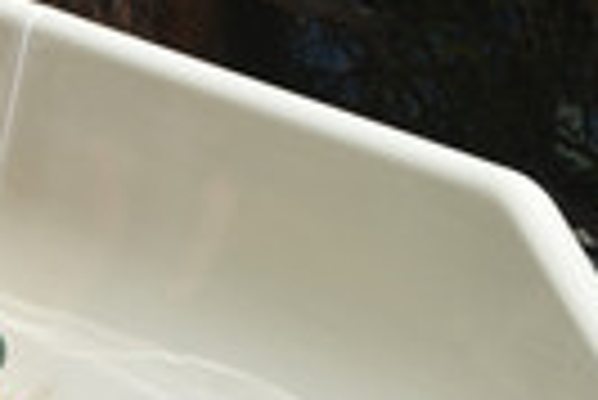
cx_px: -229
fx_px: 6103
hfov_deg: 5.6
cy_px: 222
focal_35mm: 367
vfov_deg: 3.8
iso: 140
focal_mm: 122
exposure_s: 1/800
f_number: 6.3
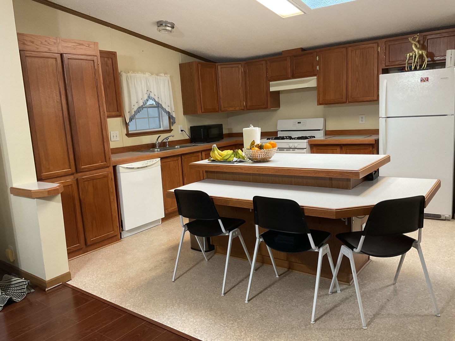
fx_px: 381
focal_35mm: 29
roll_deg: +3.1
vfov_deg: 48.2
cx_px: 228
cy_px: 170
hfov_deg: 61.7
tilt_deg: -9.0
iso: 125
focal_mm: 3
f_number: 1.8
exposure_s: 1/60
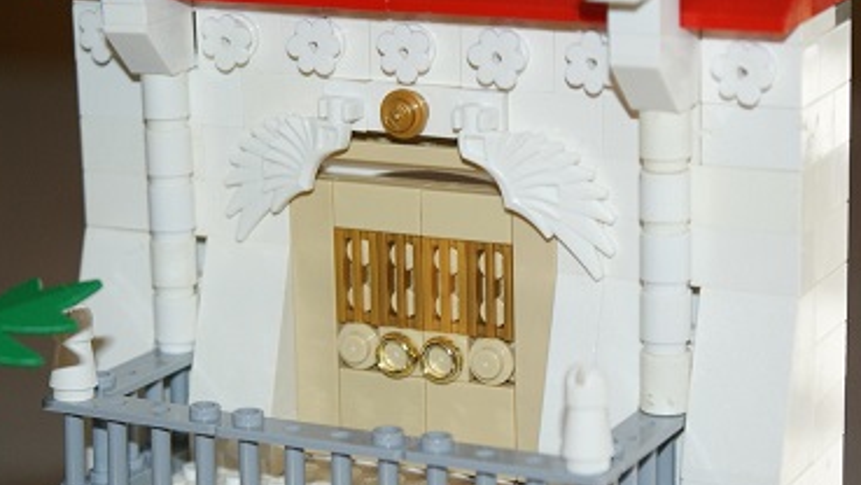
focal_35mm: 119
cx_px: 413
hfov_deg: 18.0
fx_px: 2718
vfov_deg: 10.2
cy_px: 215
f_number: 5.6
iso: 400
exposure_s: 1/125
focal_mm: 70
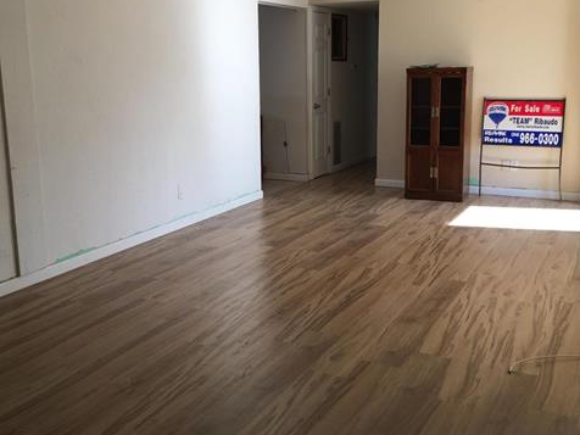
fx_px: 653
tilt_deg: -9.4
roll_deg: +1.2
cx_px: 283
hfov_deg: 47.9
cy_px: 180
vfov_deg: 36.7
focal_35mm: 39
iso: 32
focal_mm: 4.15
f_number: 2.2
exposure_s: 1/120
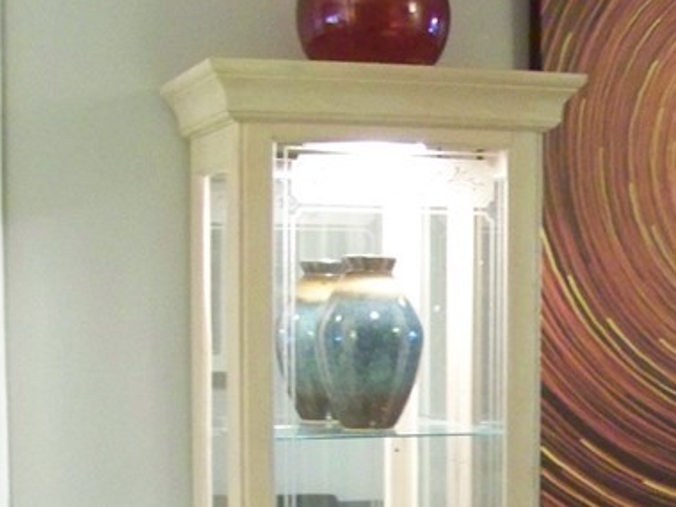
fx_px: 1894
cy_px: 608
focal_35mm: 97
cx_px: 601
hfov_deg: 19.9
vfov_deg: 14.7
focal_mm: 5.85
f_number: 2.8
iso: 400
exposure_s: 1/10
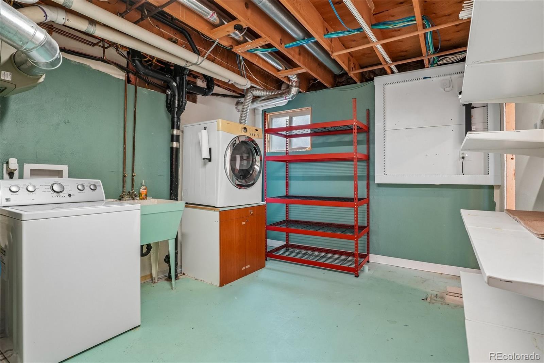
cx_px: 272
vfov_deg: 72.0
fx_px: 249
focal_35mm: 16
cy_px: 182
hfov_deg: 95.0
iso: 500
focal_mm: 11
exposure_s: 1/8
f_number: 8
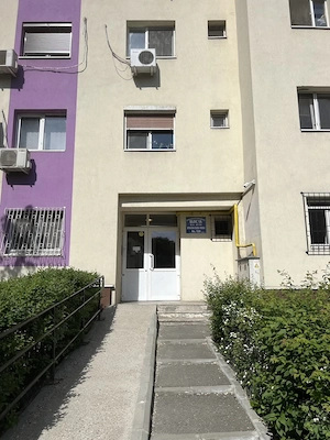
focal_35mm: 26
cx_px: 165
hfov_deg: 53.1
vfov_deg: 67.3
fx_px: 330
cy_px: 220
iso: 50
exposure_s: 1/9434
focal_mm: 5.7
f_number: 1.5
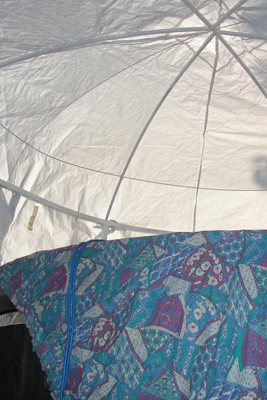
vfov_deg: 38.9
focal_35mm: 51
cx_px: 201
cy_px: 203
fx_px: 568
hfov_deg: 26.1
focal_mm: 6
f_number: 3.2
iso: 64
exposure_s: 1/1000
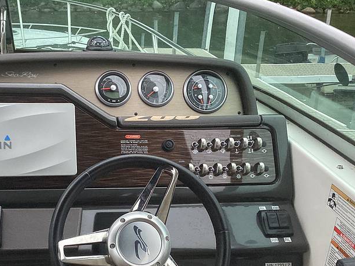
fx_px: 523
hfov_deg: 36.9
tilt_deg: -24.0
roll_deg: -0.6
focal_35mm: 51
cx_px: 103
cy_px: 198
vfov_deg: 28.2
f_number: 2.4
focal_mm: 3.3
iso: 25
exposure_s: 1/631
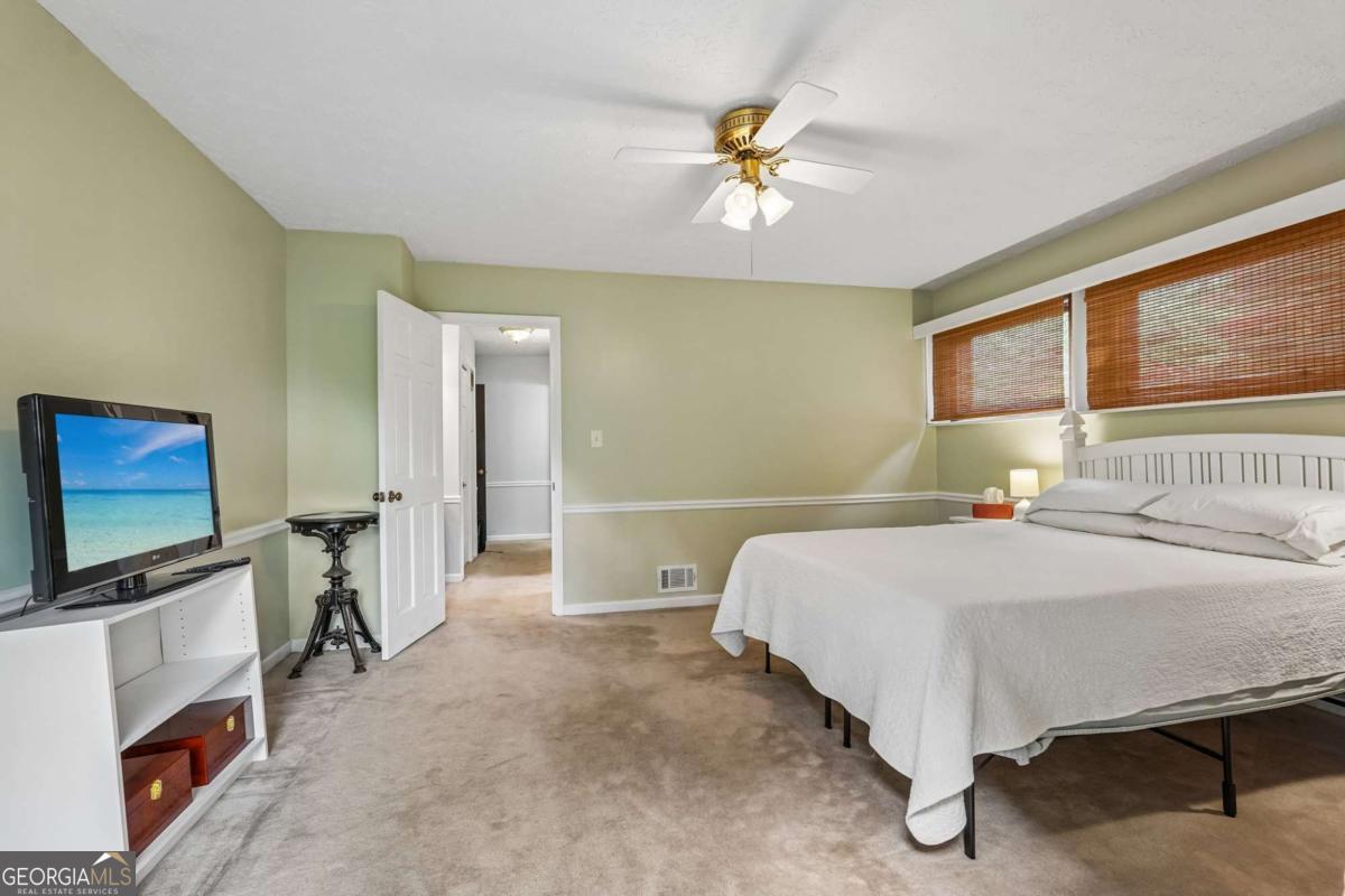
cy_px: 448
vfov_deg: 73.7
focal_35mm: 16
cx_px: 672
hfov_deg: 96.7
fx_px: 598
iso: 800
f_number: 8
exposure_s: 1/20
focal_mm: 16
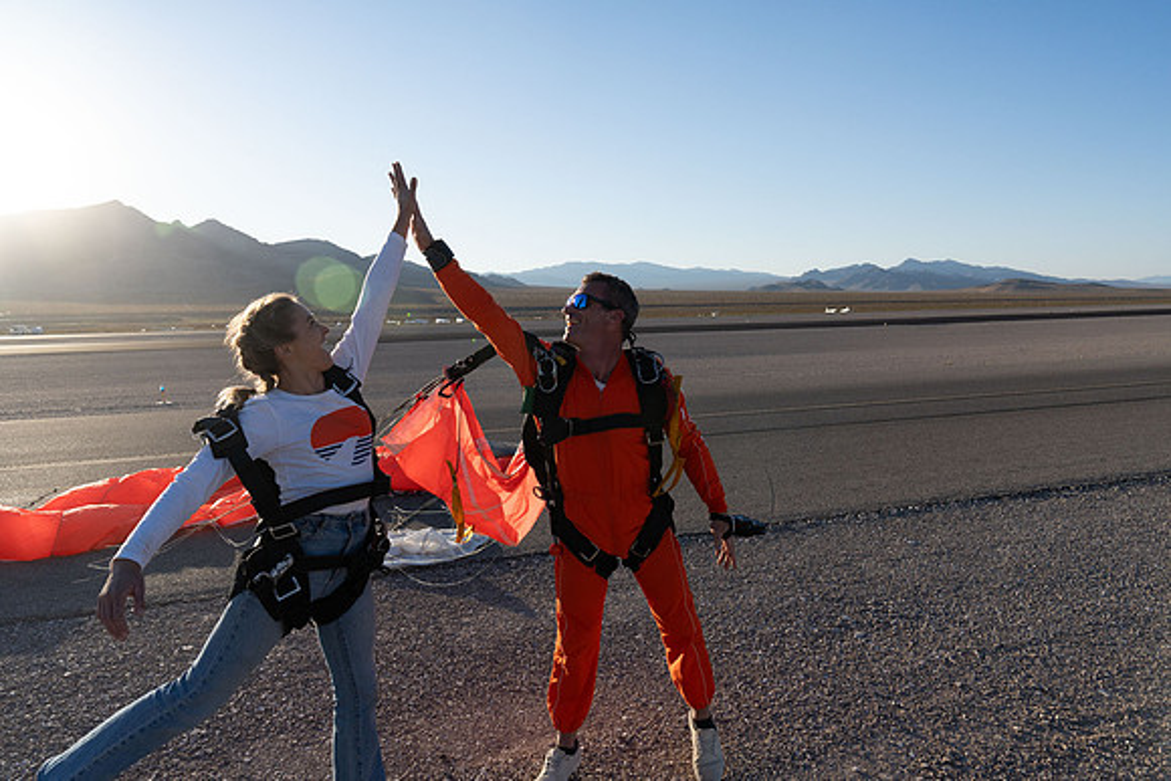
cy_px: 390
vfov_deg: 53.2
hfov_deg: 73.7
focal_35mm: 24
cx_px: 586
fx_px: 781
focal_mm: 24
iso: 800
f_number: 7.1
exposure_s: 1/2000
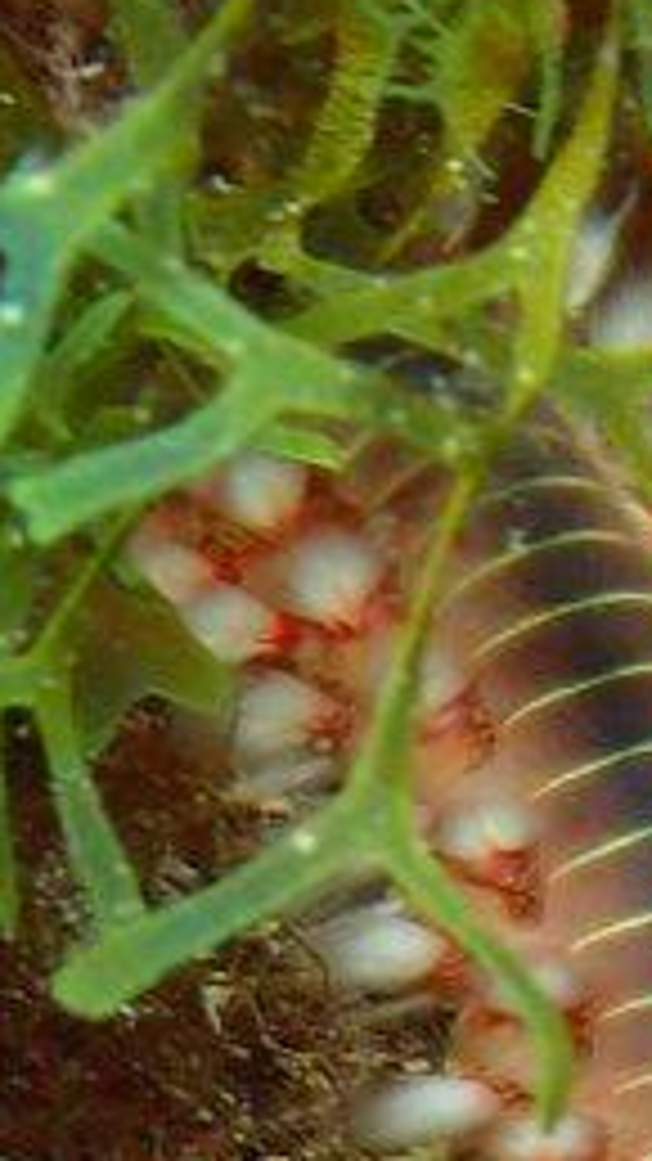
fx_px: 9811
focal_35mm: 319
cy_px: 1498
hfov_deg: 3.8
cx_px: 623
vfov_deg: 6.7
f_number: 6.3
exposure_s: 1/200
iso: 200
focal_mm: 18
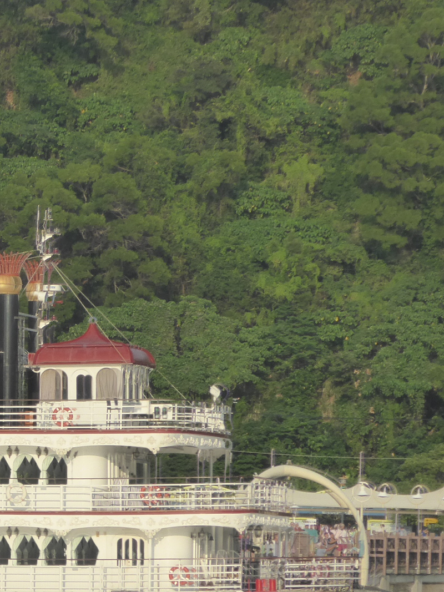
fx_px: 6893
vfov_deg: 4.9
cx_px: -195
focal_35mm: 403
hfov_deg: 3.7
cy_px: 368
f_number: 5.4
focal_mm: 27.1
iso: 200
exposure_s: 1/640
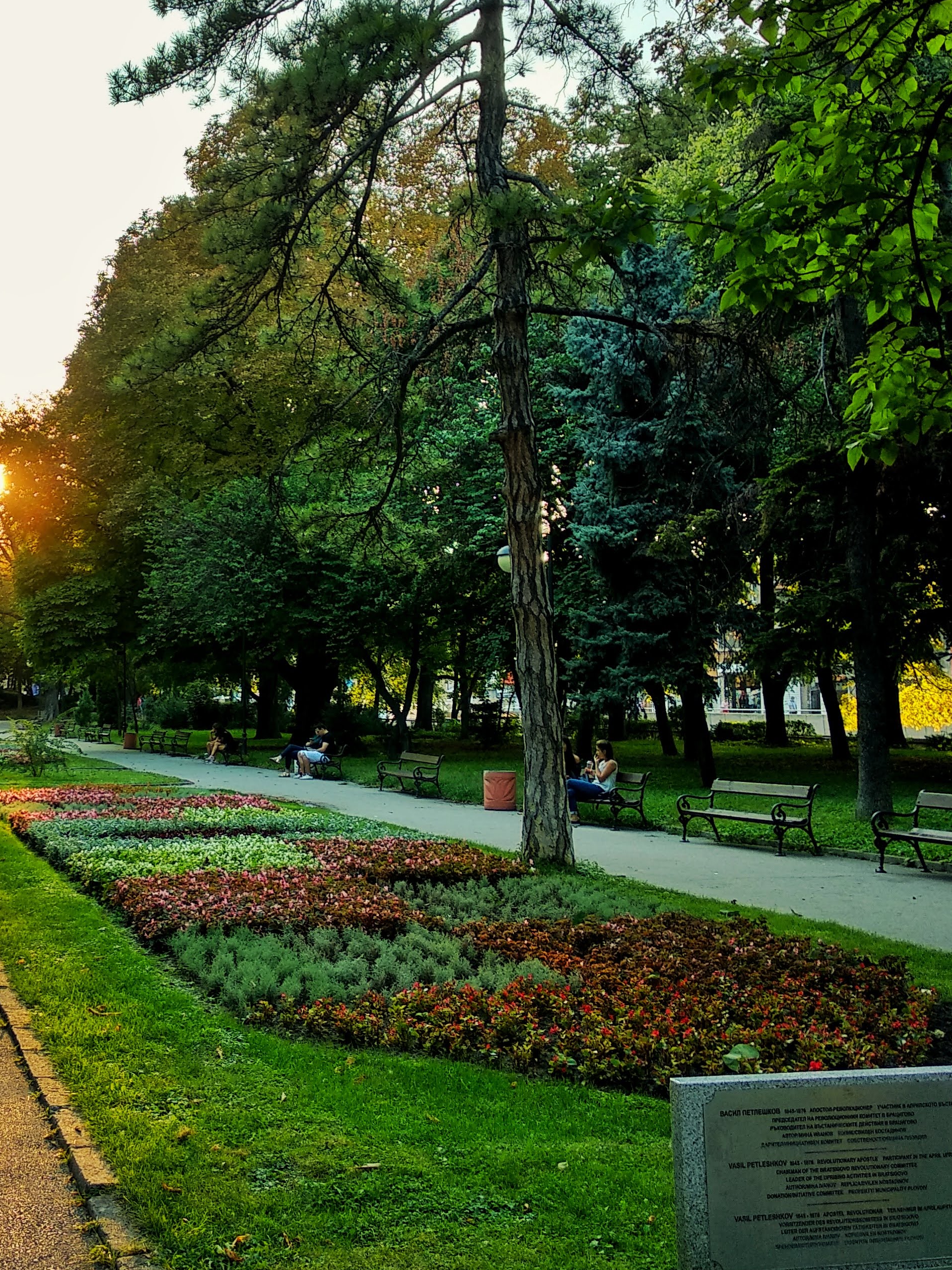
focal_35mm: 41
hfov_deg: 34.3
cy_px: 537
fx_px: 1504
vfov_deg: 45.6
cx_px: 228
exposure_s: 1/120
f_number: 2.2
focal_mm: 3.81
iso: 125
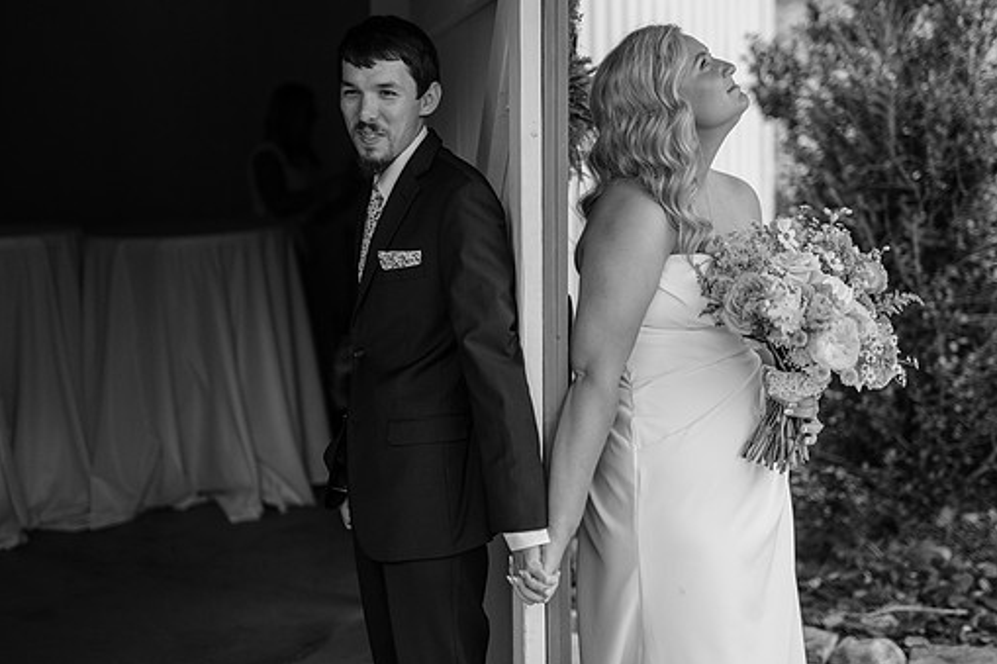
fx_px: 1578
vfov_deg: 23.8
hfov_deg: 35.0
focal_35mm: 57
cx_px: 533
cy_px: 299
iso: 1000
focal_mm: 50
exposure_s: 1/2000
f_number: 1.8
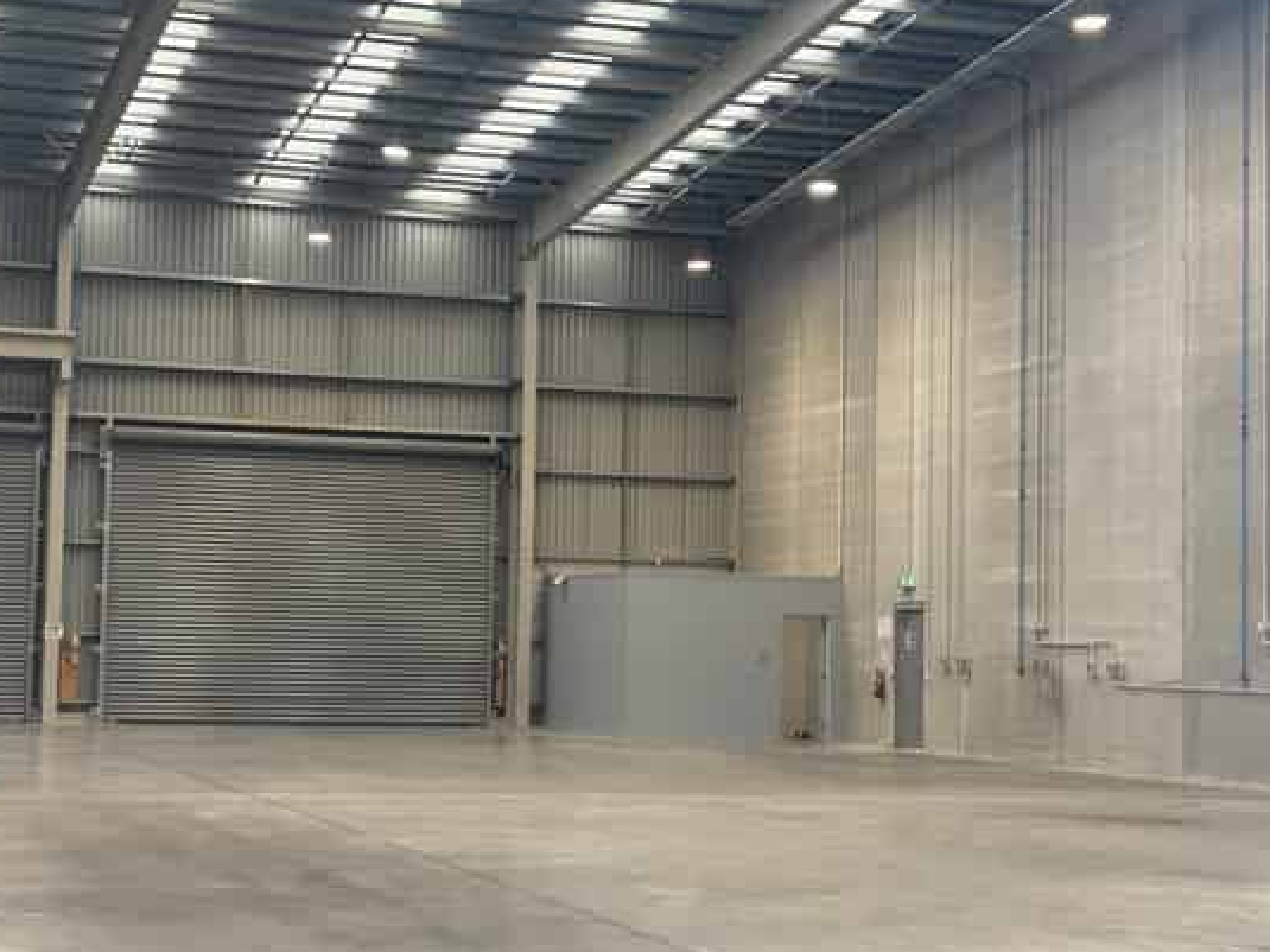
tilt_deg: +4.5
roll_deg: -2.0
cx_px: 520
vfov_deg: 22.9
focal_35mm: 64
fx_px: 2348
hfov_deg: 30.2
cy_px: 485
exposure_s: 1/172
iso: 40
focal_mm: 5.96
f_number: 1.6
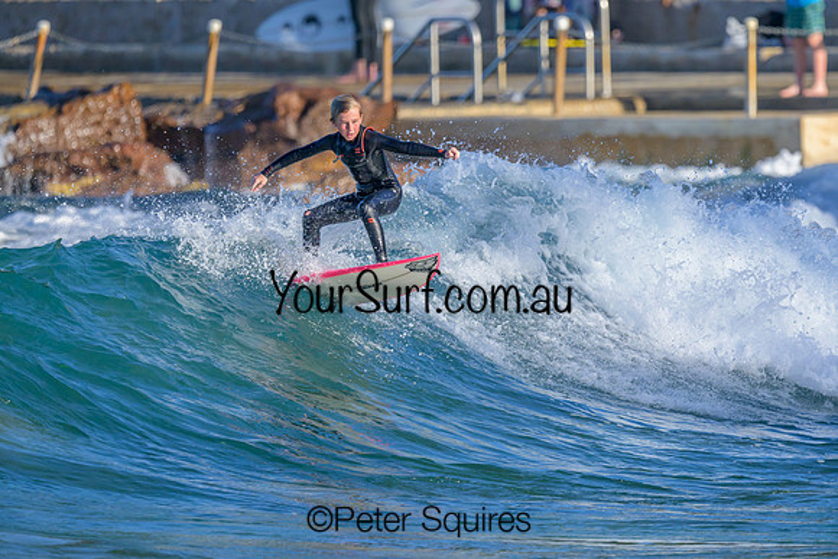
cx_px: 523
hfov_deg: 1.9
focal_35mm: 1097
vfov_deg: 1.3
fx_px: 25542
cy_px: 294
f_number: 6.3
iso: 500
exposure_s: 1/2000
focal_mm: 800
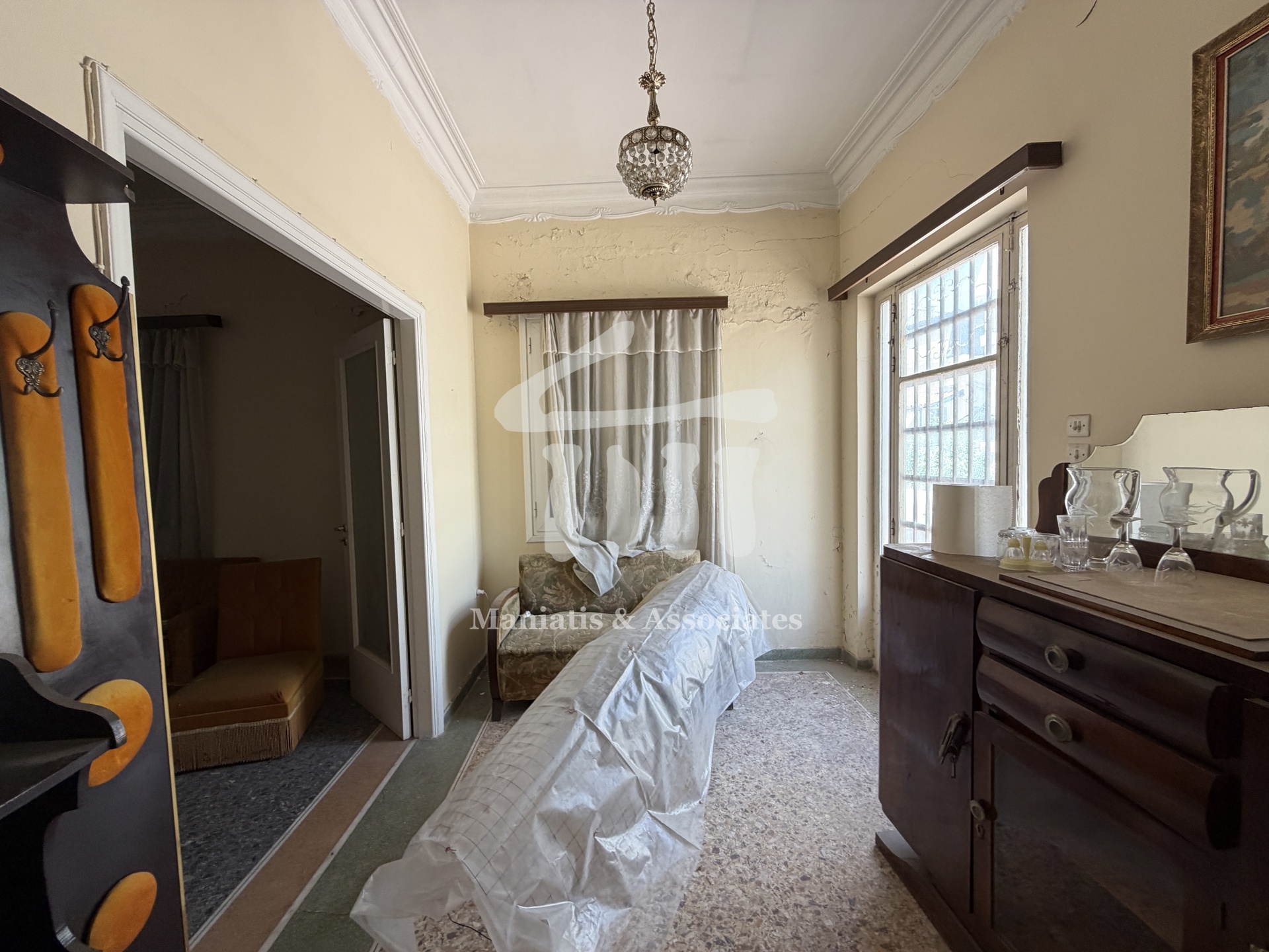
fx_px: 513
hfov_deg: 102.1
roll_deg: +2.0
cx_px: 634
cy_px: 476
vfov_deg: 85.7
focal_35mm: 14
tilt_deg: -2.7
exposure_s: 1/121
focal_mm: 2.22
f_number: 2.2
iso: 100
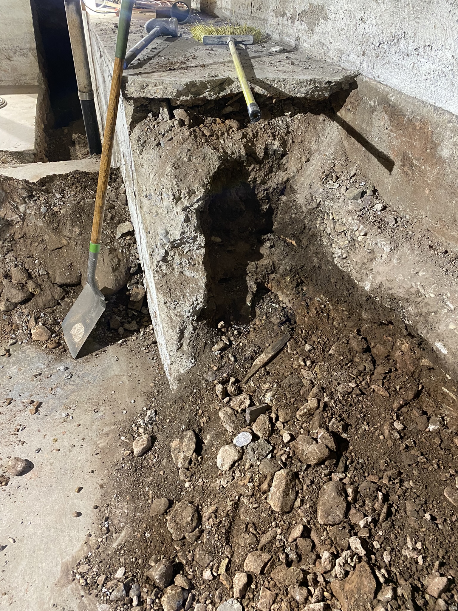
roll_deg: -1.6
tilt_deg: -38.3
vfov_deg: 67.3
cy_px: 306
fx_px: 459
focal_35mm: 26
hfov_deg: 53.1
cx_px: 229
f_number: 1.8
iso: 400
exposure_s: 1/40
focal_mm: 4.25
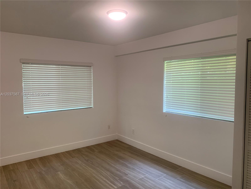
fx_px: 189
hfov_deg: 67.3
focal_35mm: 26
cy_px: 94
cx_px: 126
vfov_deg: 53.1
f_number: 1.8
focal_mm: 4.25
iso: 100
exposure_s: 1/60
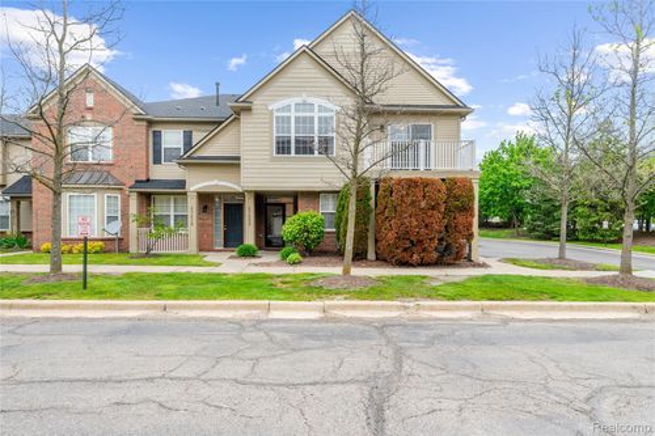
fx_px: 364
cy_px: 218
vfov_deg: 61.9
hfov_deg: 84.0
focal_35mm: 20
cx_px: 328
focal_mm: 20
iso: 250
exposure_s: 1/60
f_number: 8
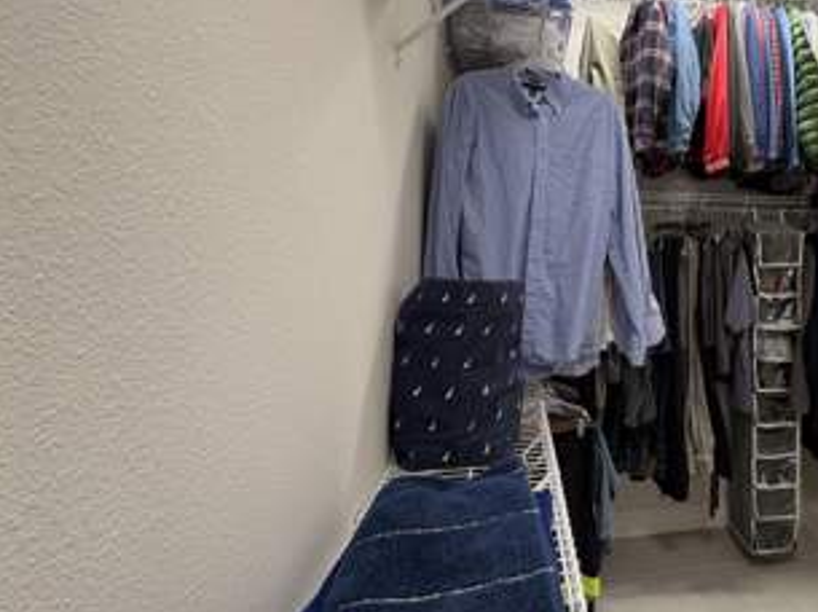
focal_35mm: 22
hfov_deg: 71.2
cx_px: 614
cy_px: 243
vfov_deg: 60.4
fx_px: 519
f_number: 2.2
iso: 200
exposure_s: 1/60
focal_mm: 2.22
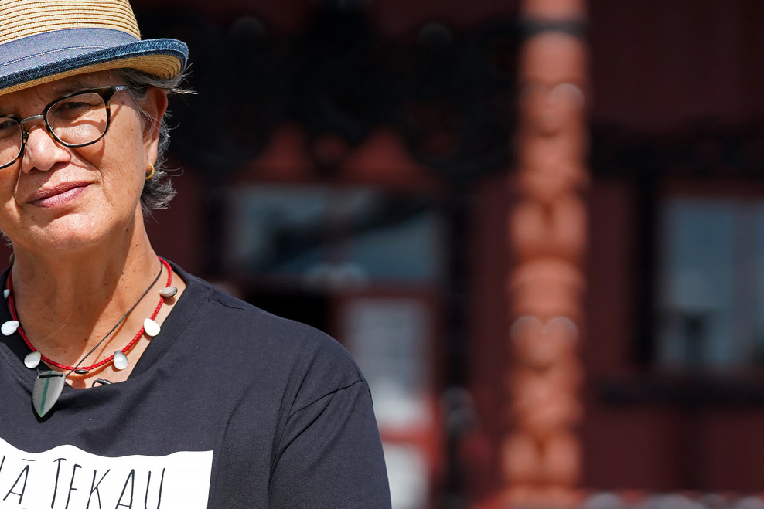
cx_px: 122
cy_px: 399
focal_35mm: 239
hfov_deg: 8.6
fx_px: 5073
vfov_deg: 5.7
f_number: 4
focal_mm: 123
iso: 1000
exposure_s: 1/8000
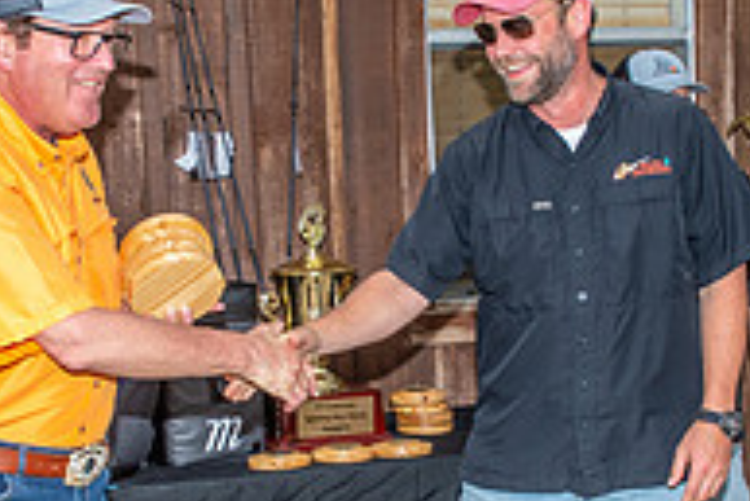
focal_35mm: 81
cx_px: 392
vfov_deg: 16.8
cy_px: 369
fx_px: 1689
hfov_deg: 25.0
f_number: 6.3
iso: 160
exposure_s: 1/200
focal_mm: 27
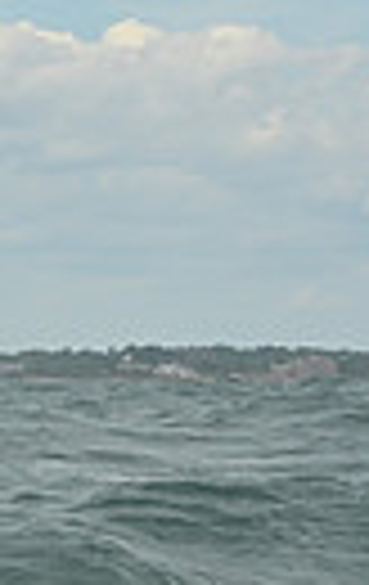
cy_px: 290
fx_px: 5435
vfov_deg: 6.2
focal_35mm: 340
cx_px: -891
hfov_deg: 3.7
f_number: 11
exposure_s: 1/1250
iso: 320
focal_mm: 75
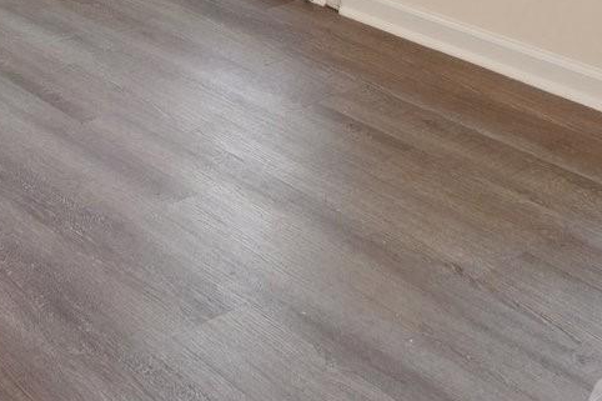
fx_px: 1137
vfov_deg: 16.3
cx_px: 62
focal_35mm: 68
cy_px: -354
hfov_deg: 28.5
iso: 100
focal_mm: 16
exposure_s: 1/1.67
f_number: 11
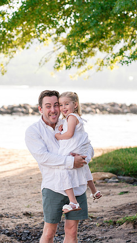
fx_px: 873
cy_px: 121
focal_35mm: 135
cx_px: 32
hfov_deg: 9.0
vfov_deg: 15.9
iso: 800
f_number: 3.5
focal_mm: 85
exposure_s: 1/1600
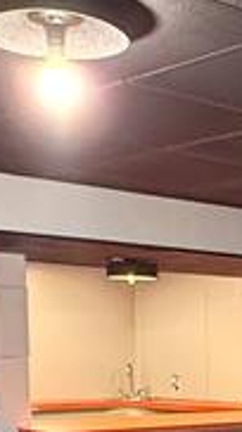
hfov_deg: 13.5
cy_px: 525
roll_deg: -0.3
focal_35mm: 86
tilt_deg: -9.1
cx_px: 308
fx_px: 984
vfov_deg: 22.7
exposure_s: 1/60
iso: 1000
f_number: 2.2
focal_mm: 2.22
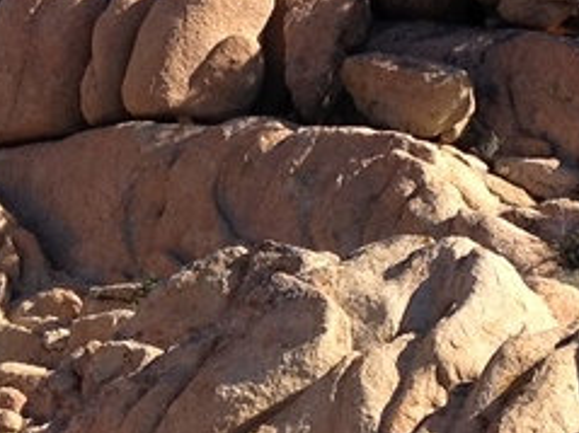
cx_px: -247
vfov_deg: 6.3
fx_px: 3912
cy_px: 452
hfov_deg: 8.3
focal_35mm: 234
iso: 64
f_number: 2.4
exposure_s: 1/1381
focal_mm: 4.28
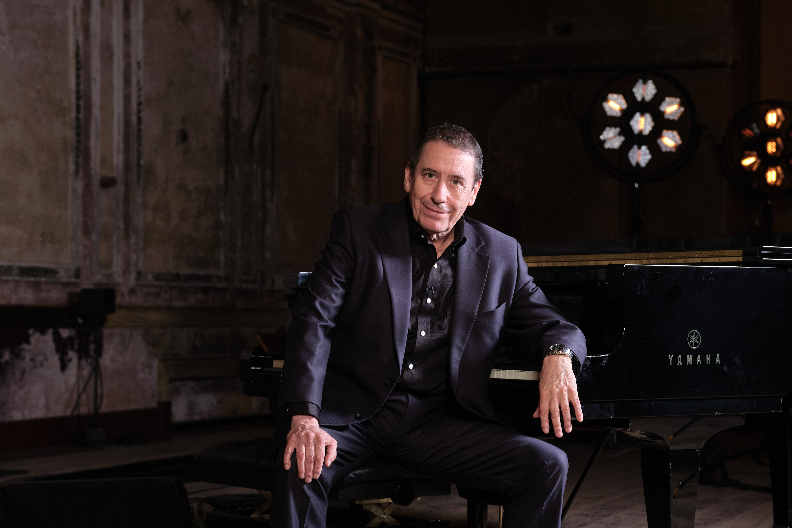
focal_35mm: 83
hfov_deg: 24.5
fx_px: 1826
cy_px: 269
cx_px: 377
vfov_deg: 16.5
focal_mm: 50
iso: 800
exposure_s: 1/125
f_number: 4.5
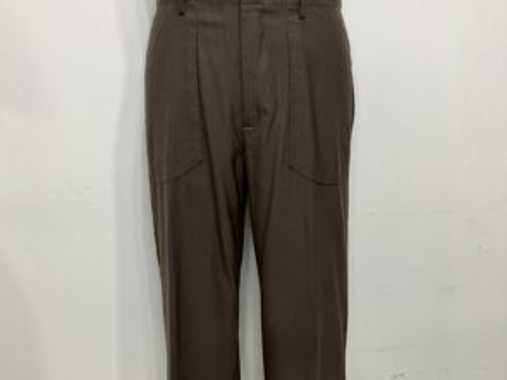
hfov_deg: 49.0
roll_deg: +1.4
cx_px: 253
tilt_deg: -19.6
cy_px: 229
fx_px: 556
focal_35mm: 38
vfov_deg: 37.5
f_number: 1.8
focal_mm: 3.99
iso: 125
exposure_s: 1/50
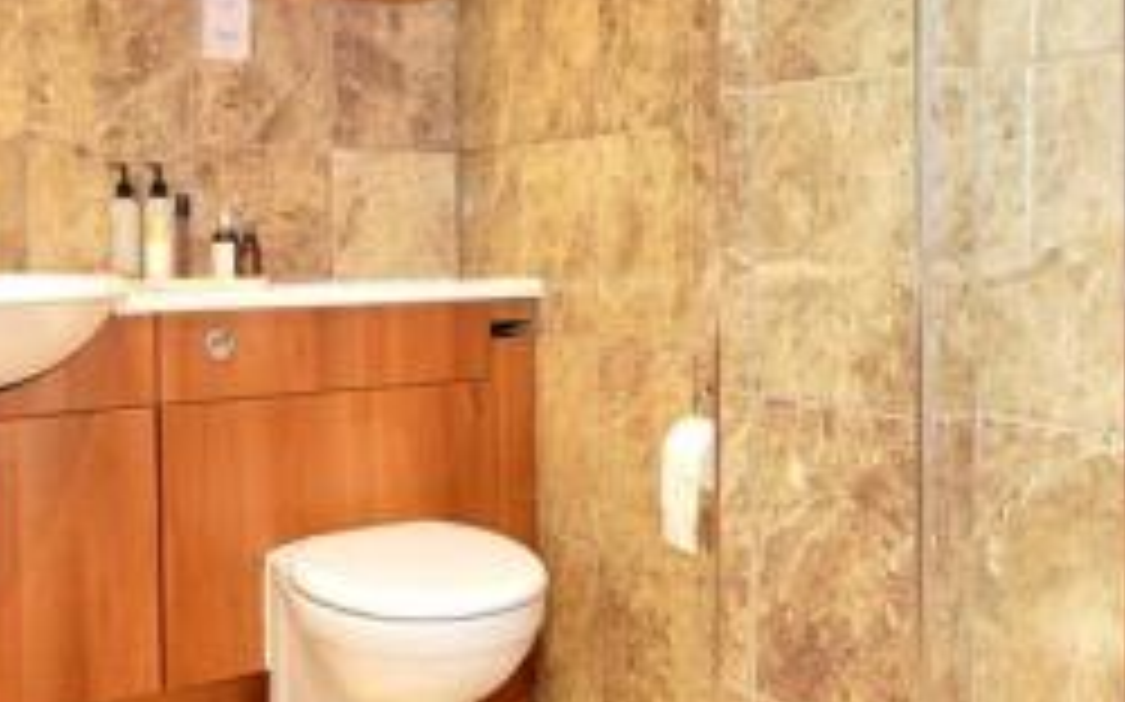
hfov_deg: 49.2
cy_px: 216
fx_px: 1226
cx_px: 634
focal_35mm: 40
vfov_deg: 31.6
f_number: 6.3
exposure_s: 1
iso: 200
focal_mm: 10
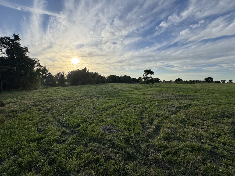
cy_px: 92
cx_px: 118
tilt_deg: -7.2
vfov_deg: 81.7
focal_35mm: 15
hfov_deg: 98.2
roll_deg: -1.0
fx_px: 102
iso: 50
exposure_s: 1/1506
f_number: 2.2
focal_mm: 2.22
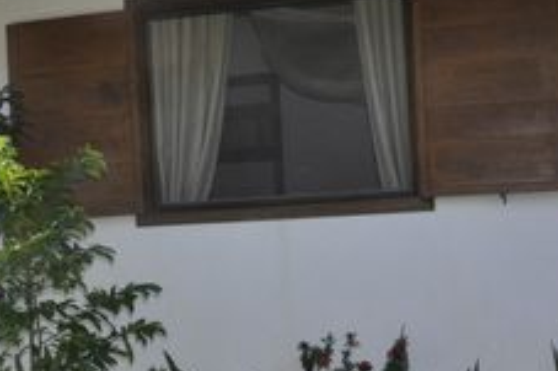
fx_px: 1414
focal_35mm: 91
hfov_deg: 21.0
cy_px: 240
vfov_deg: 14.9
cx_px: -84
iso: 1000
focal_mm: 23
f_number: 13
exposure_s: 1/200
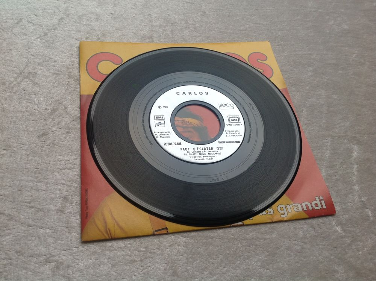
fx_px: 380
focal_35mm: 35
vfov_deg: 40.6
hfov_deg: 52.7
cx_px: 188
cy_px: 140
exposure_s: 1/24
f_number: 2.4
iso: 50
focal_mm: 4.28
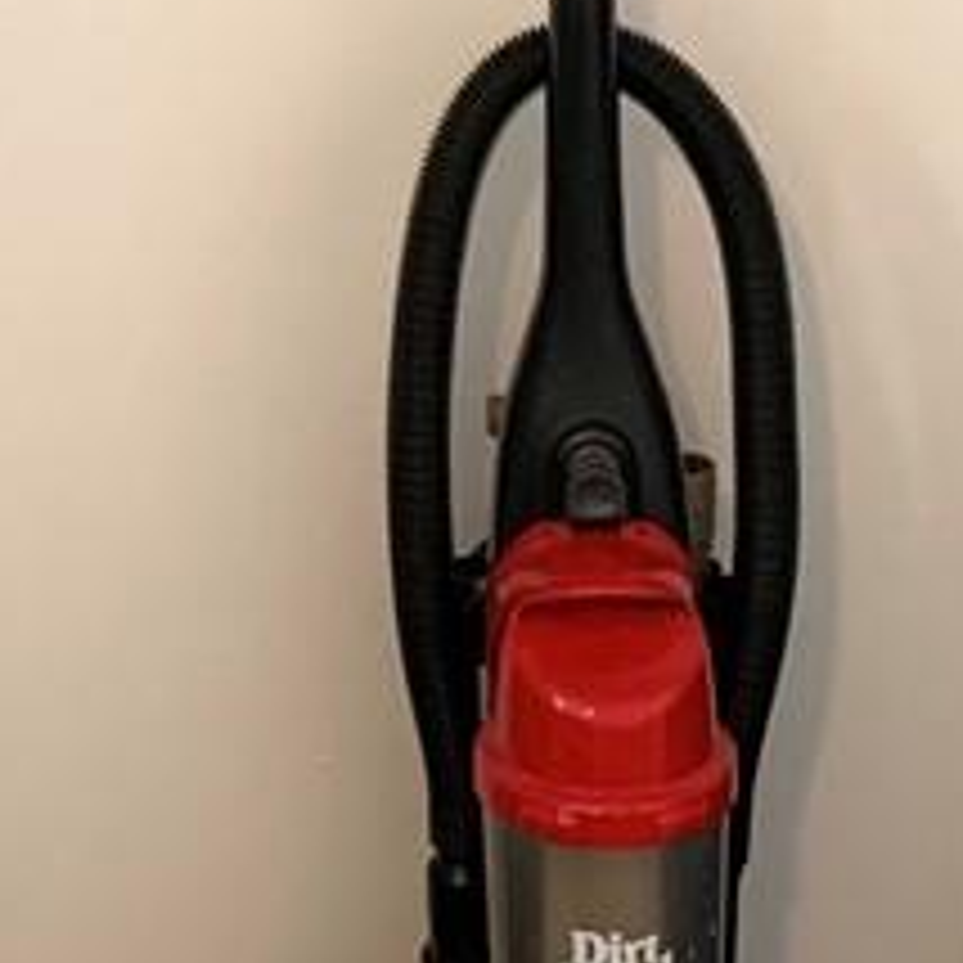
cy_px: -360
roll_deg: +1.6
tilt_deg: -8.9
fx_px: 3462
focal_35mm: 110
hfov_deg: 15.8
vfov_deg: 15.0
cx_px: 270
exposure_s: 1/60
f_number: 1.8
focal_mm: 4.25
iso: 250
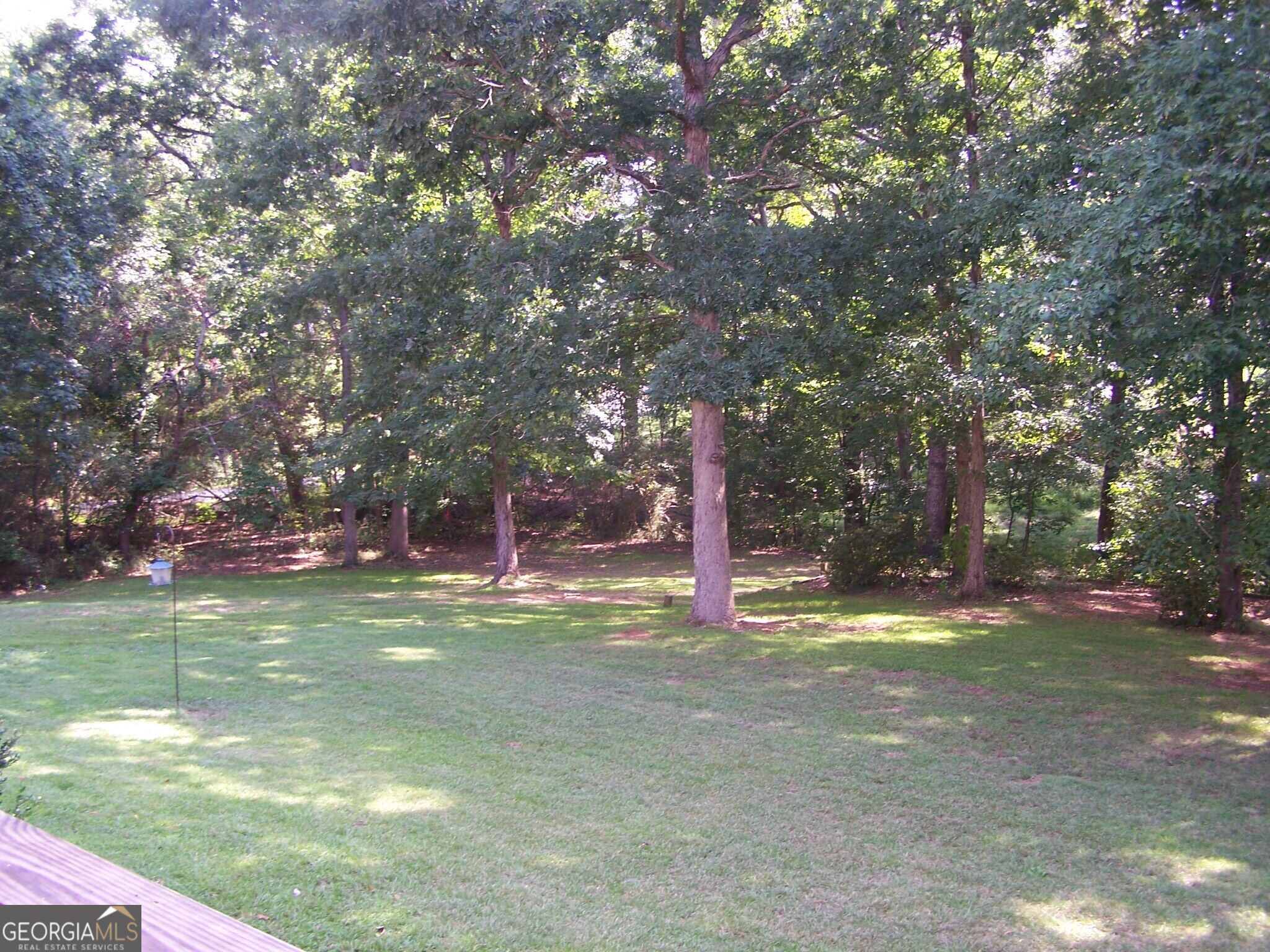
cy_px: 476
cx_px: 635
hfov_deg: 49.0
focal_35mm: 38
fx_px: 1394
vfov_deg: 37.7
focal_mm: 6.3
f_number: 2.8
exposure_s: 1/50
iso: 80
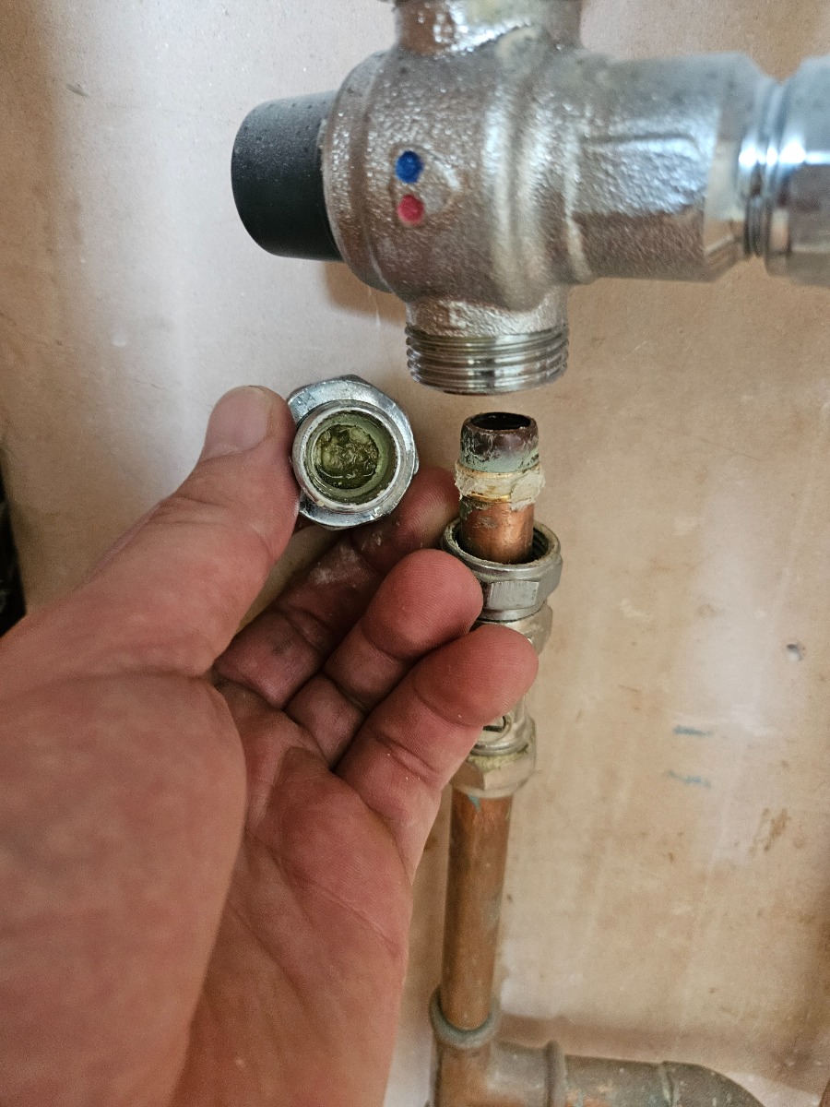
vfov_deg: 73.9
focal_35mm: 23
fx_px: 735
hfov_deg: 58.9
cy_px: 554
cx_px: 415
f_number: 1.8
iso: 640
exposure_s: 1/33
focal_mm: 5.4
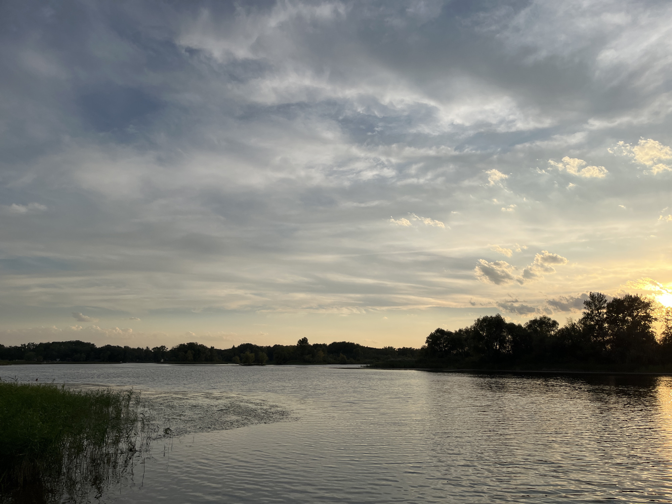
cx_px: 336
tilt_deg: +10.8
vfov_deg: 53.1
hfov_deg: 67.3
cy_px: 252
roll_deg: +0.0
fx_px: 505
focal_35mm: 26
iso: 50
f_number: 1.6
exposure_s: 1/3876
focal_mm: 5.1
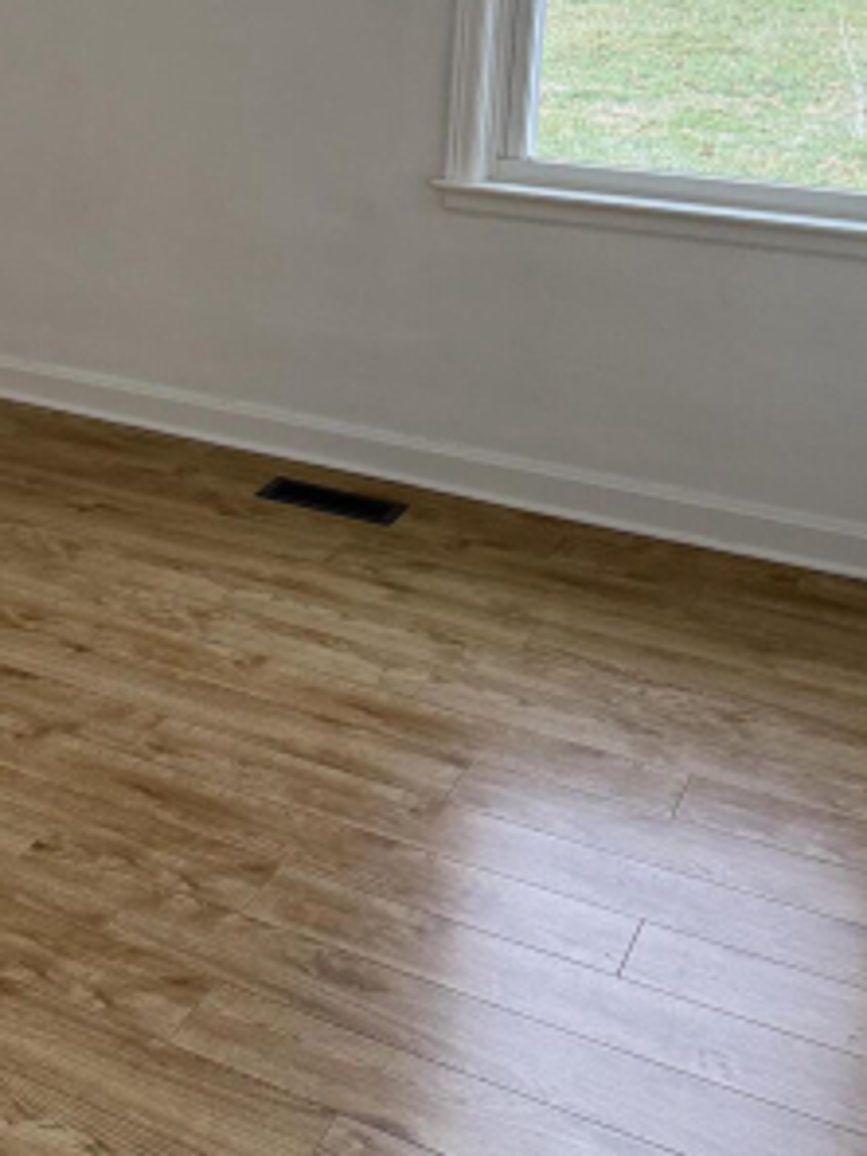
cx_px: -43
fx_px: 1803
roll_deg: -0.3
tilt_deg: -10.0
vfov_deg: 33.9
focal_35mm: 54
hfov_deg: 25.4
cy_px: 143
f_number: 1.78
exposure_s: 1/120
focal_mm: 6.76
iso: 320
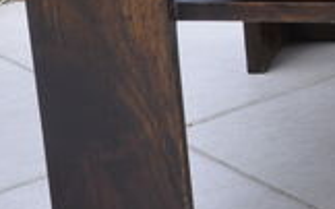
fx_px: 2062
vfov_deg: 5.7
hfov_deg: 8.5
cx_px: 786
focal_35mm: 226
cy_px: -118
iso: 400
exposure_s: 1/125
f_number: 5.6
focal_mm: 24
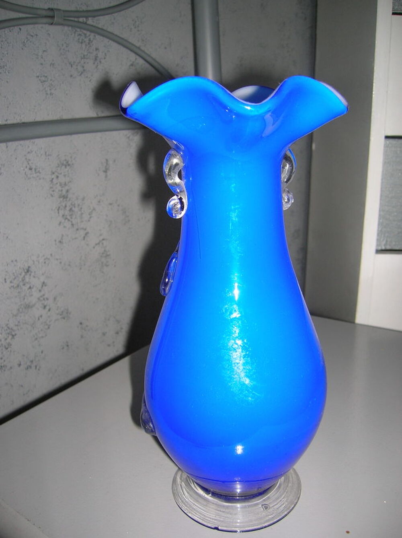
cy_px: 269
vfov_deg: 54.0
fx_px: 527
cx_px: 201
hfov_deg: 41.7
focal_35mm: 34
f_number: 2.9
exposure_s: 1/60.1
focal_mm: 5.7
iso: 50
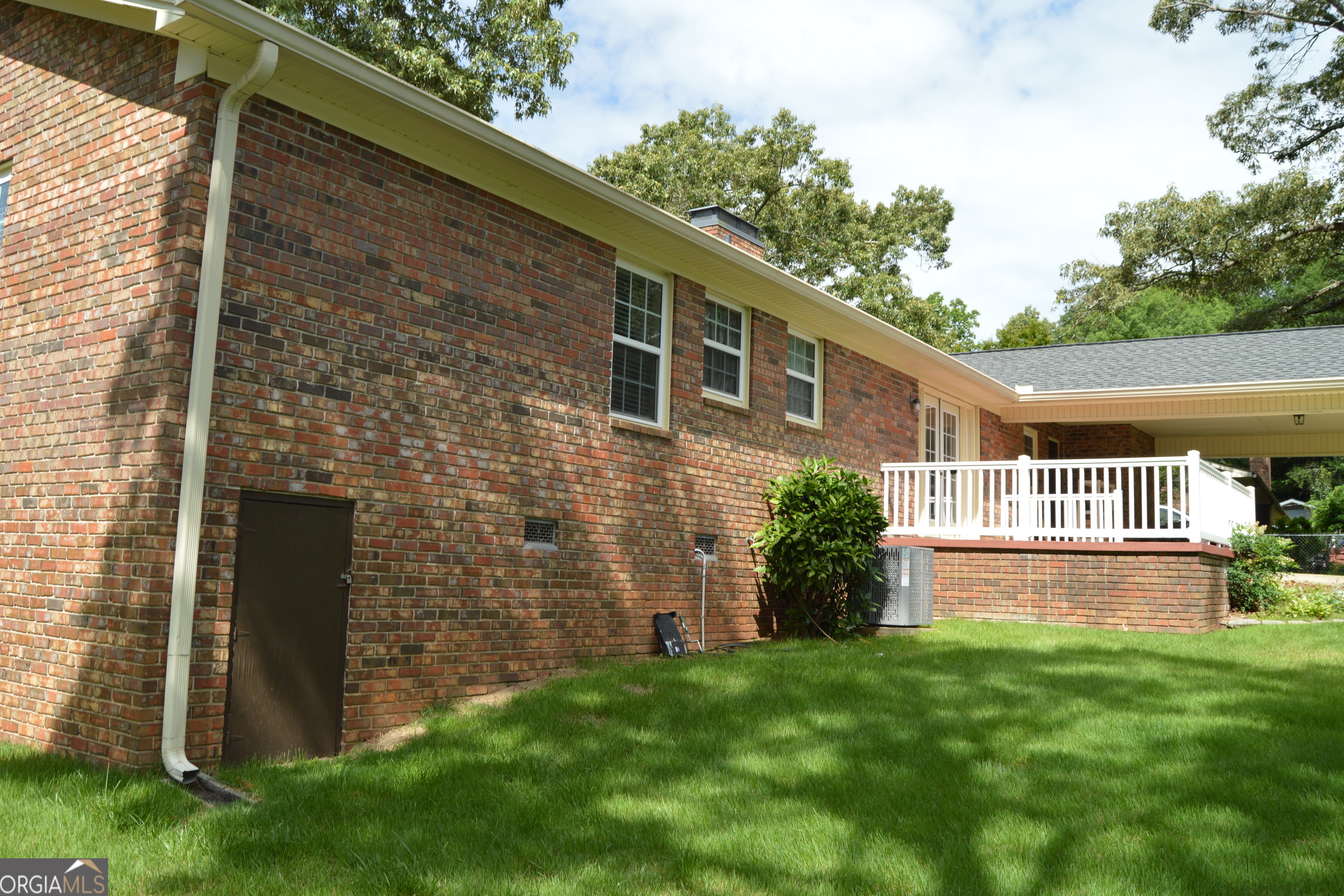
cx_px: 667
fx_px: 1045
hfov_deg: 65.5
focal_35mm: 28
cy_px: 441
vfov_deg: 46.4
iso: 100
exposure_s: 1/200
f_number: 8
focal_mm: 18
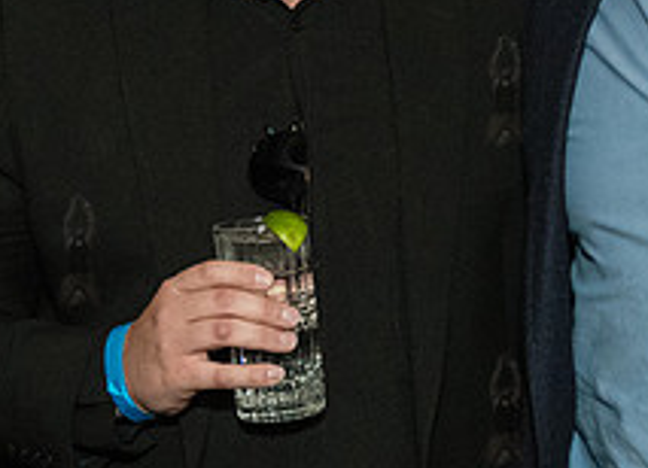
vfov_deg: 13.1
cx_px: 481
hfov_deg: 18.0
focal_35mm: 110
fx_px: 2033
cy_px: 172
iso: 6400
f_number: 4
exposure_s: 1/200
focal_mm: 32
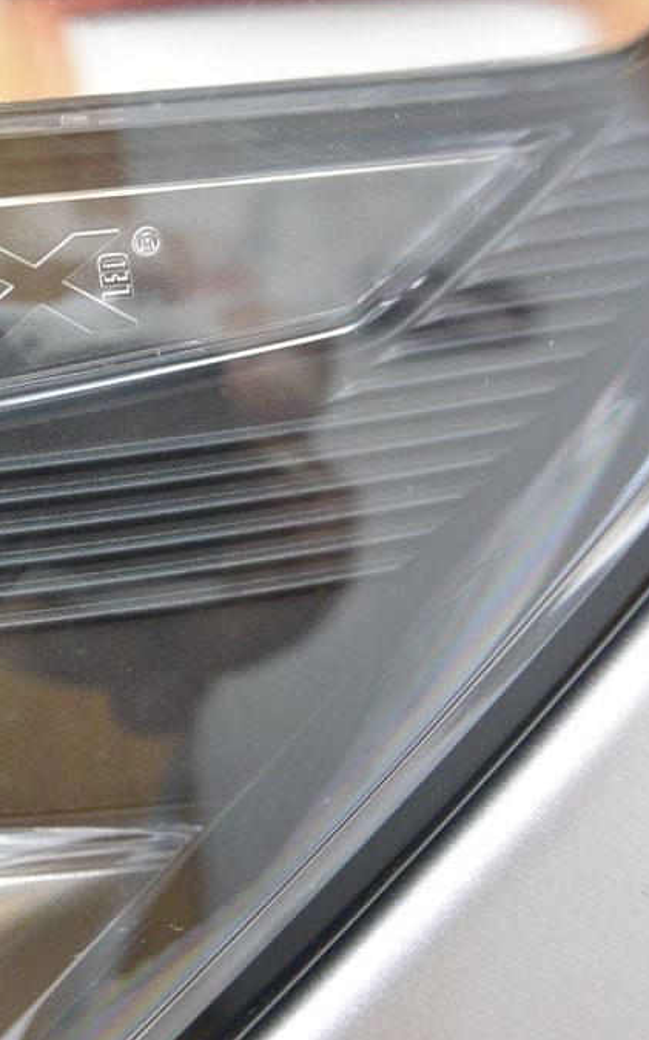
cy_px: 519
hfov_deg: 25.8
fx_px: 1359
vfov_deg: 41.8
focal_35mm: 48
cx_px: 37
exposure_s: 1/125
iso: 400
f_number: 3.8
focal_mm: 11.8
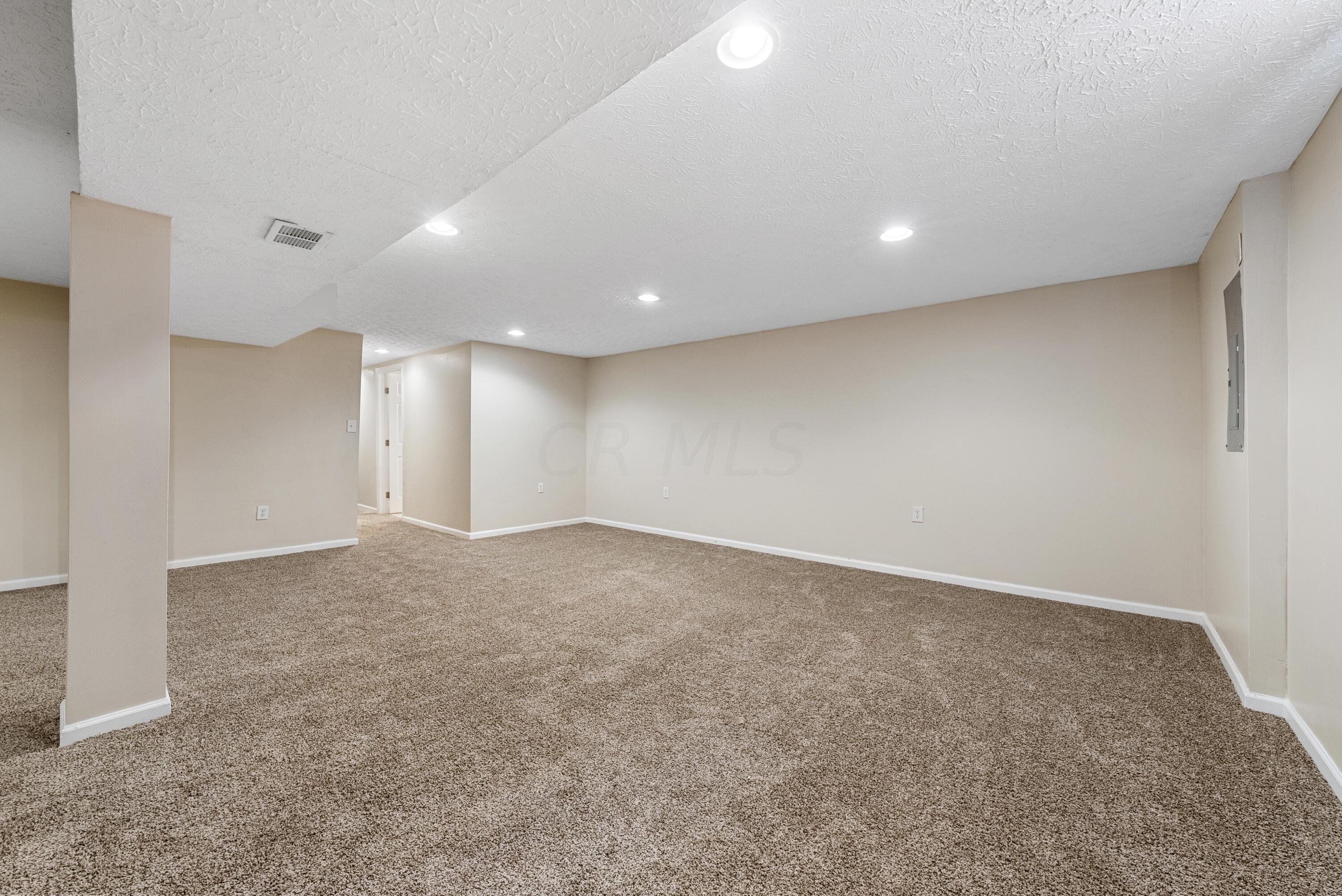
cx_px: 671
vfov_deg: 85.5
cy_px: 448
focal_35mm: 13
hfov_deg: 108.3
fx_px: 485
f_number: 9
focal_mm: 13
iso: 640
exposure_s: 1.3
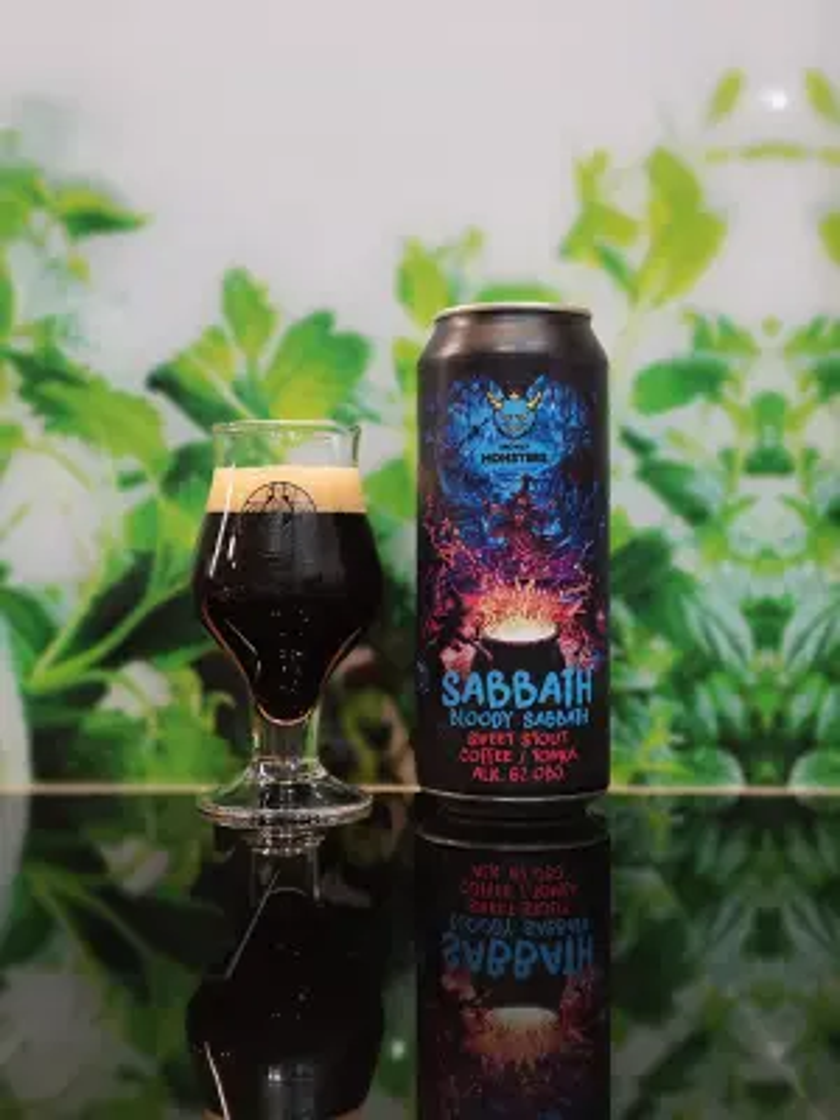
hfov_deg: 30.3
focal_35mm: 48
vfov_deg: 39.7
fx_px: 1553
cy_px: 560
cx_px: 420
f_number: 1.9
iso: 1358
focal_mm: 7.1
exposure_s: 1/100
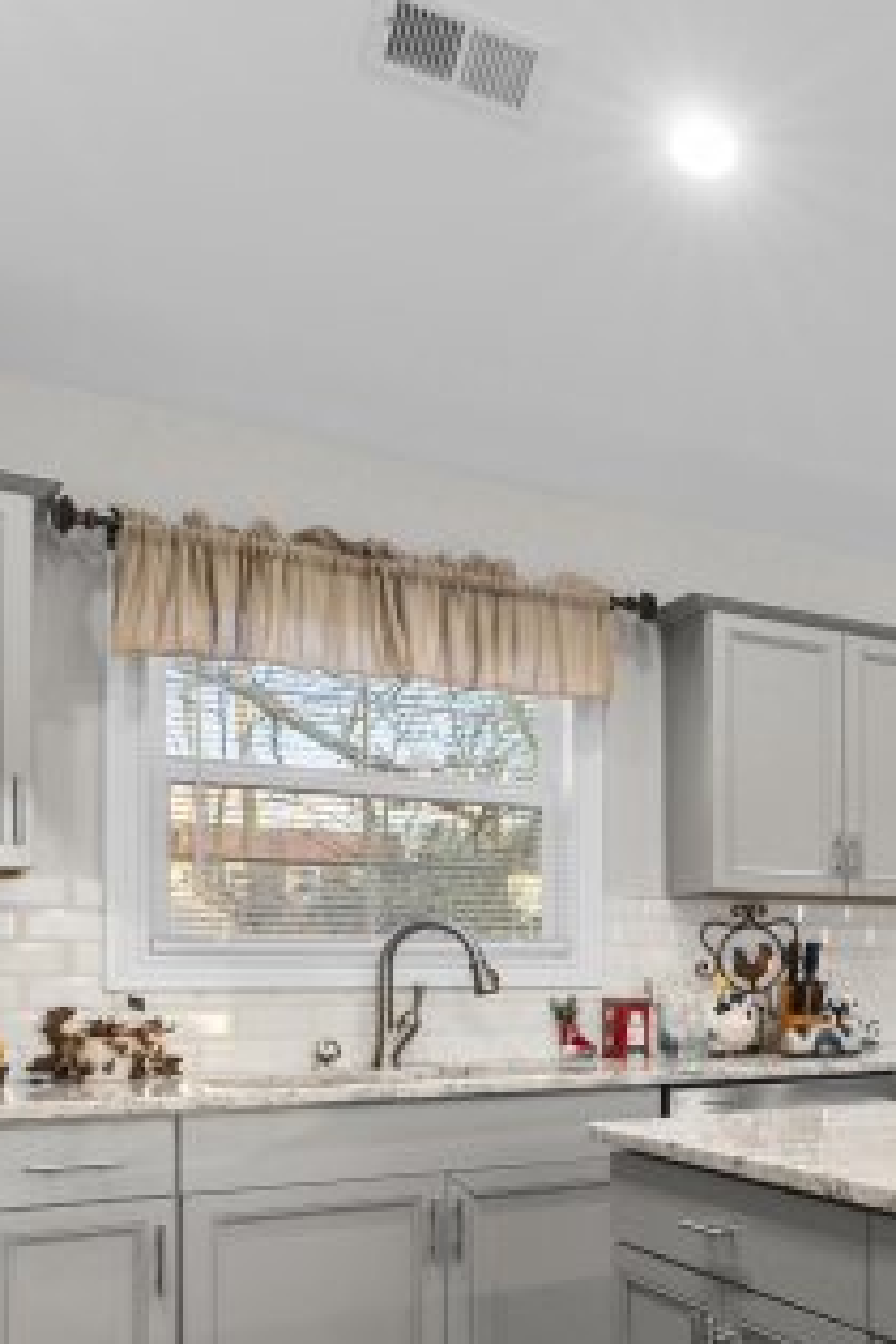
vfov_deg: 49.0
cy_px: 981
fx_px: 1419
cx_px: 1355
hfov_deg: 25.8
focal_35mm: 38
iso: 400
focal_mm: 16
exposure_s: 1.6
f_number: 11
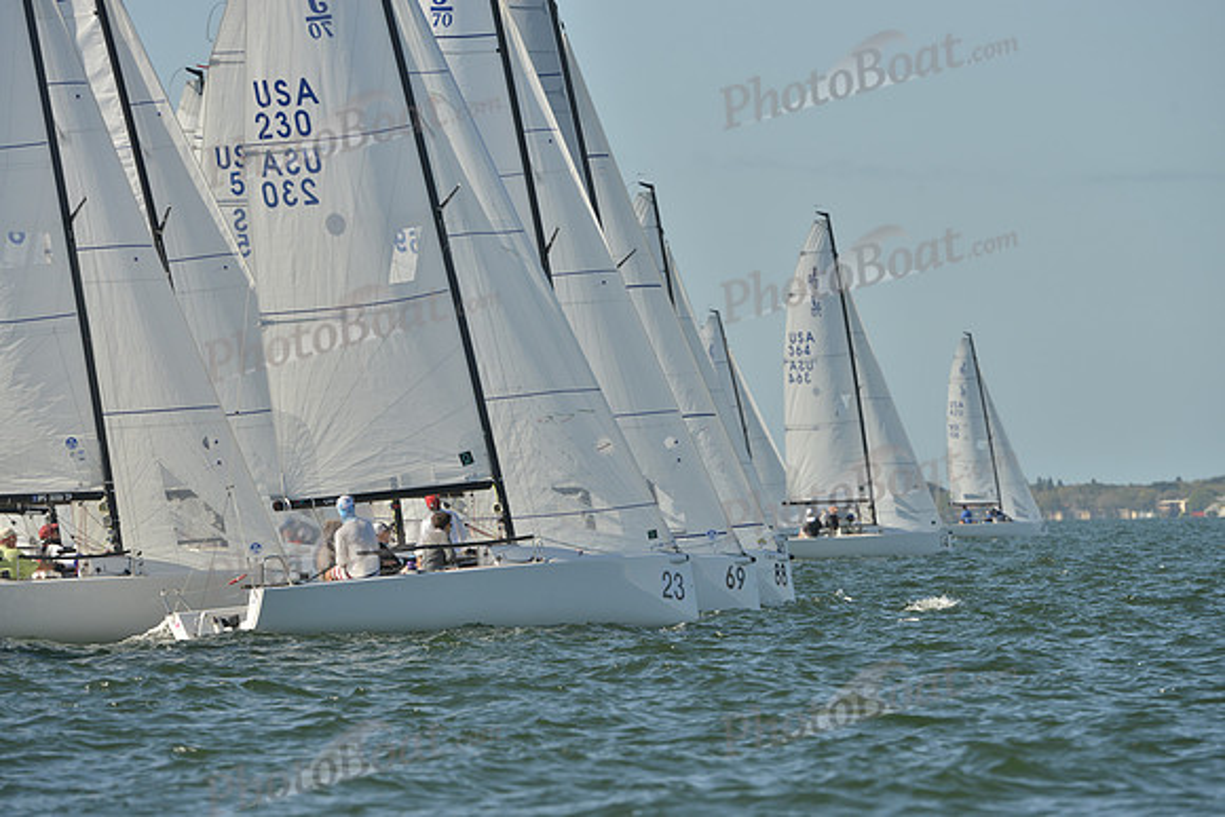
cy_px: 408
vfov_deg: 3.9
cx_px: 612
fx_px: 11912
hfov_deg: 5.9
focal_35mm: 350
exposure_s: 1/800
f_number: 9
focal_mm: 350
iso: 280
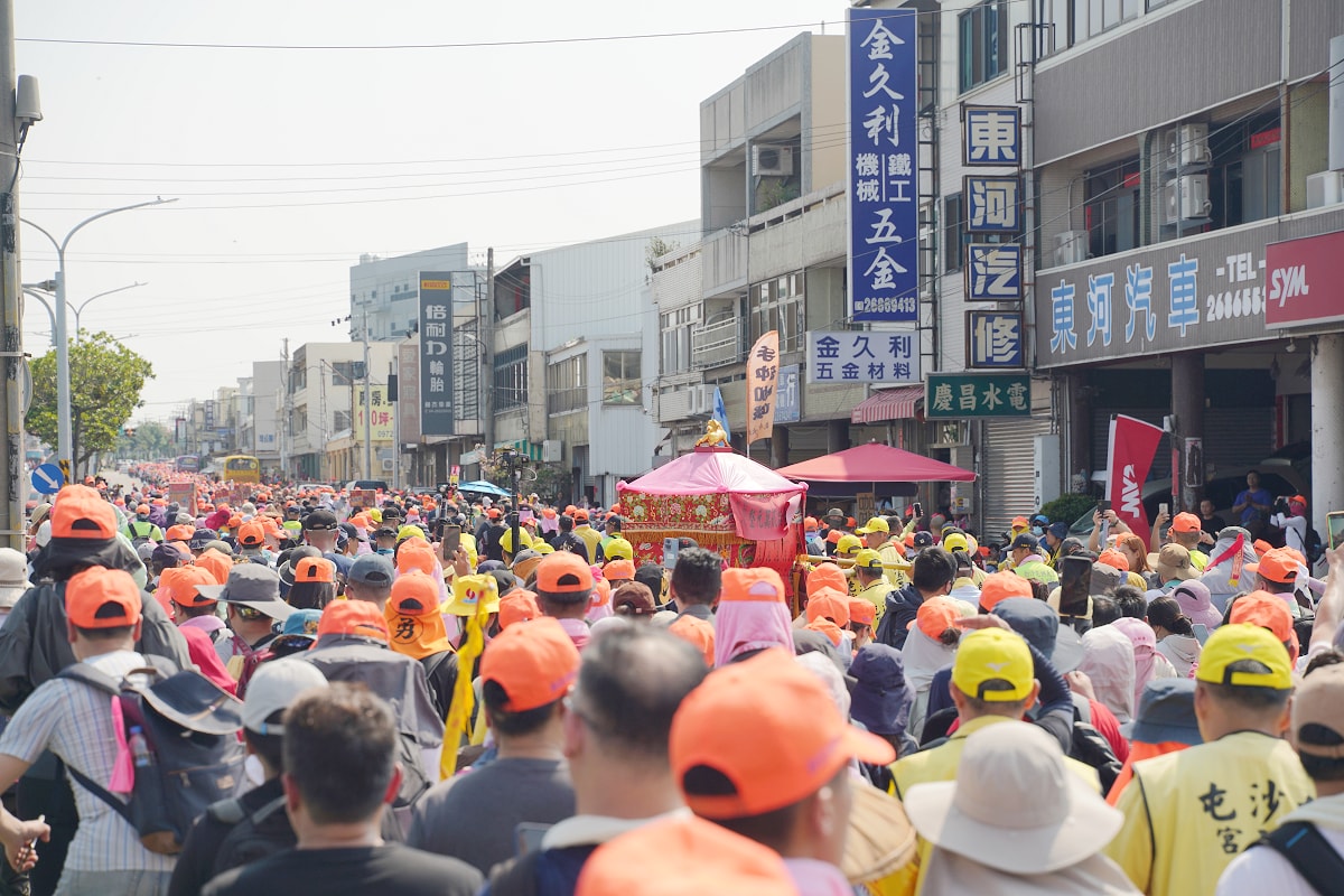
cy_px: 448
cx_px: 672
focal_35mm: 75
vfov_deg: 18.2
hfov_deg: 27.0
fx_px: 2800
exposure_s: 1/320
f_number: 5.6
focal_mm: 75
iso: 100
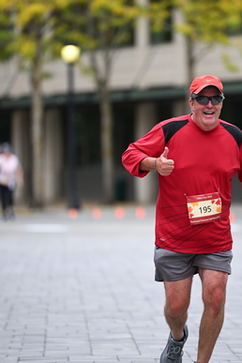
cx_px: 162
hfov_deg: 4.8
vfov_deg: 7.3
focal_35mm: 284
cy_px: 174
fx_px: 2863
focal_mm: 200
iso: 640
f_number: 2.8
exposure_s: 1/1600
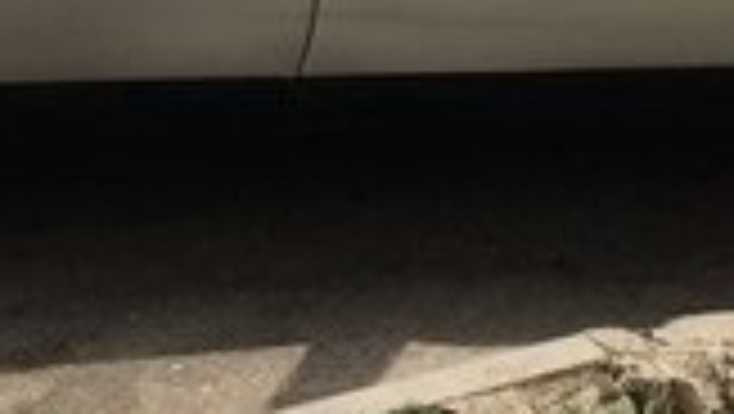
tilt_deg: -11.2
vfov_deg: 9.0
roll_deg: +1.0
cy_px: -362
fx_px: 2493
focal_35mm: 128
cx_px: 392
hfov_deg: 16.7
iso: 32
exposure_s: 1/820
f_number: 2.2
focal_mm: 4.15
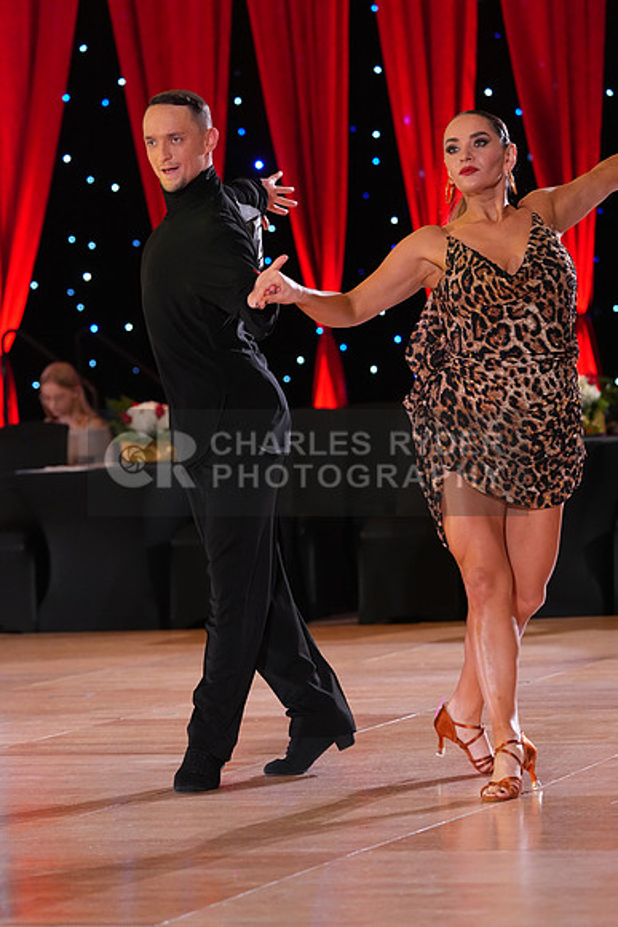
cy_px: 464
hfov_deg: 10.9
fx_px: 3242
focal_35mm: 126
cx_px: 309
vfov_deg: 16.3
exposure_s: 1/250
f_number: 4
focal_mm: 126
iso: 3200
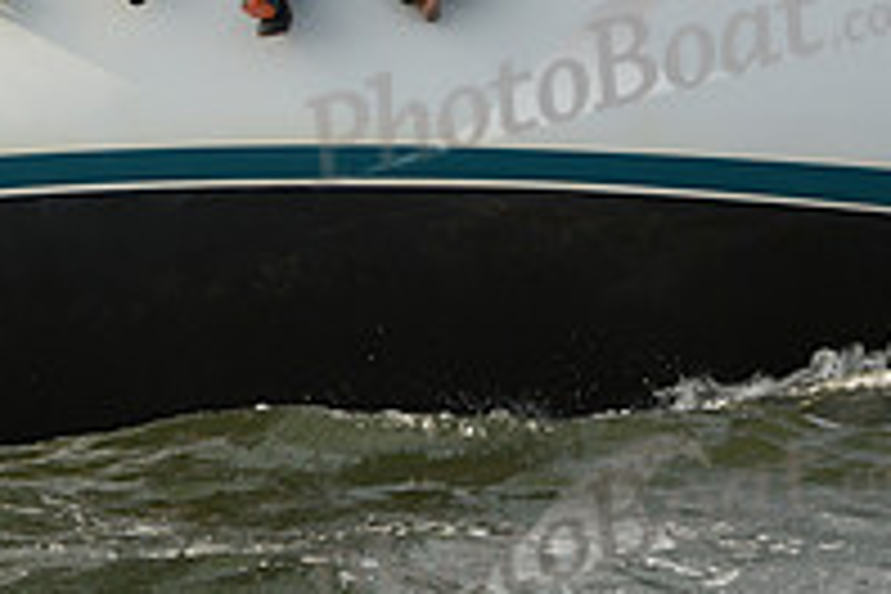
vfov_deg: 6.7
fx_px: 5073
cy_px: -101
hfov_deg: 10.0
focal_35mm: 205
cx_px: 76
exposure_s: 1/800
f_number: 5.6
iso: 250
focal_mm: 70
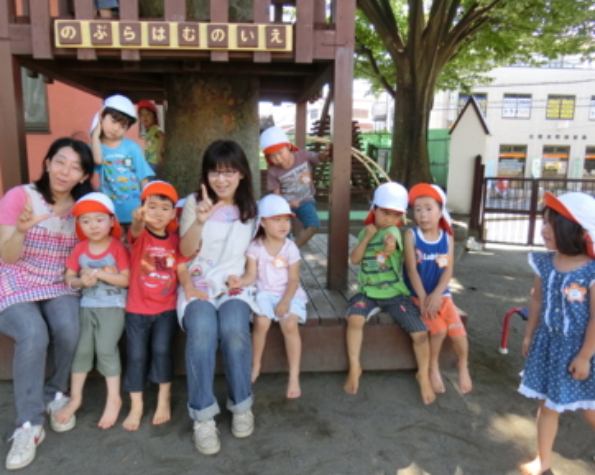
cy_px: 240
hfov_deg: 64.0
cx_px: 276
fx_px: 475
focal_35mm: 27
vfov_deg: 53.1
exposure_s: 1/125
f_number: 3.5
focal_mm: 4.5
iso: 160
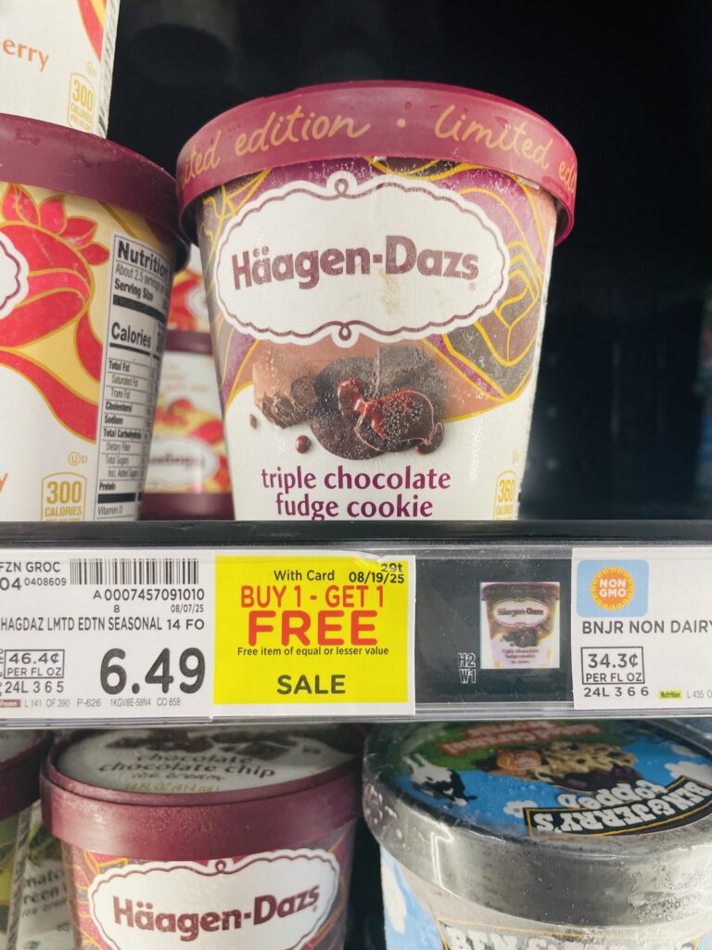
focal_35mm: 26
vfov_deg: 67.3
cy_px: 475
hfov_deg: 53.1
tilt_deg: +0.1
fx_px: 713
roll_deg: +0.4
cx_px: 356
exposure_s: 1/60
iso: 80
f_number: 1.6
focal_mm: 4.2
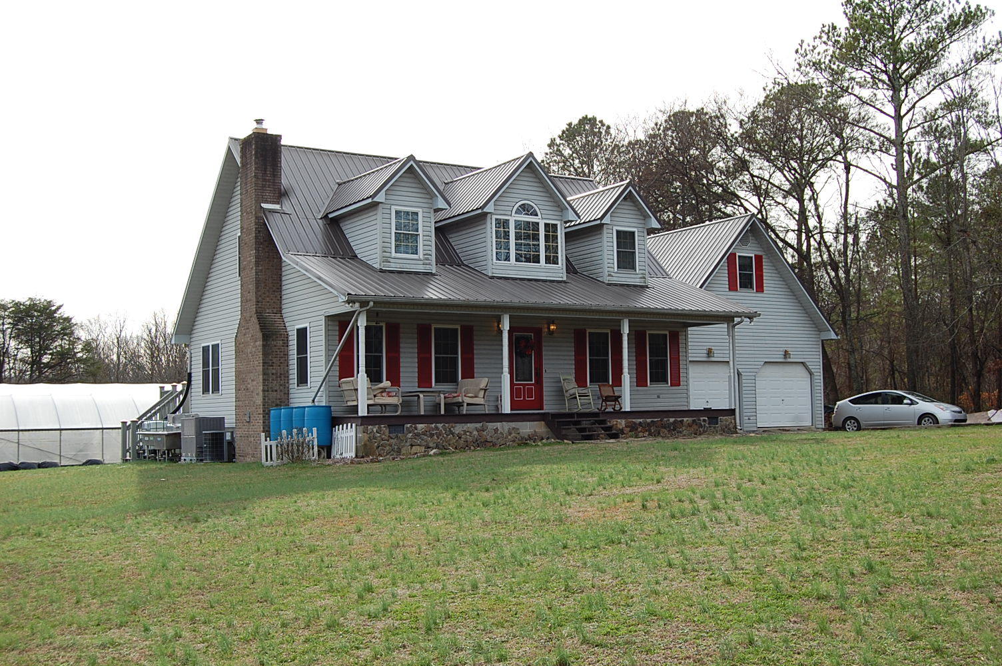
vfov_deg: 34.1
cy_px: 333
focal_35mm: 39
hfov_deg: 49.6
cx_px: 501
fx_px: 1085
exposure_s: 1/250
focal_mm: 26
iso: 200
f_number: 8
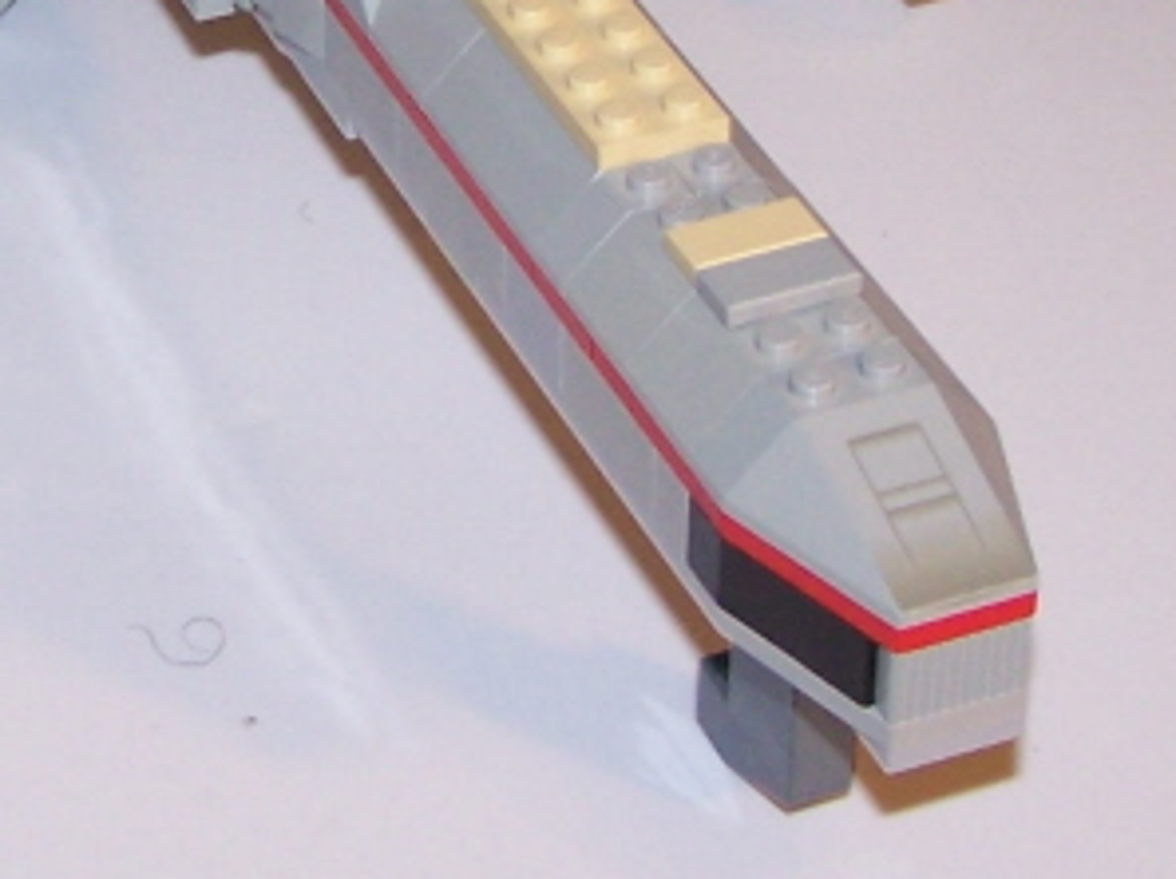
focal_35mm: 82
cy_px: 4
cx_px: 253
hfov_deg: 23.5
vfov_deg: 17.5
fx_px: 2782
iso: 140
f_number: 2.8
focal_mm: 6.3
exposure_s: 1/60
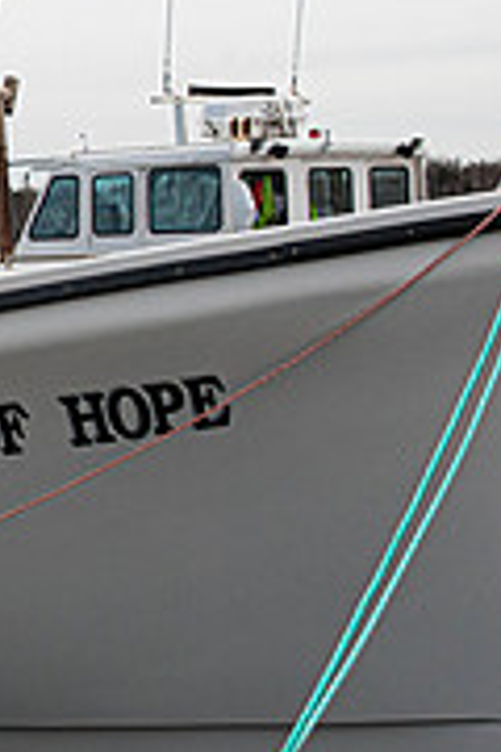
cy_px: 215
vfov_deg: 19.7
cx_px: -363
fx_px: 2150
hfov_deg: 12.3
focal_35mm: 103
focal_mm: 32
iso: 400
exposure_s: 1/500
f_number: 11
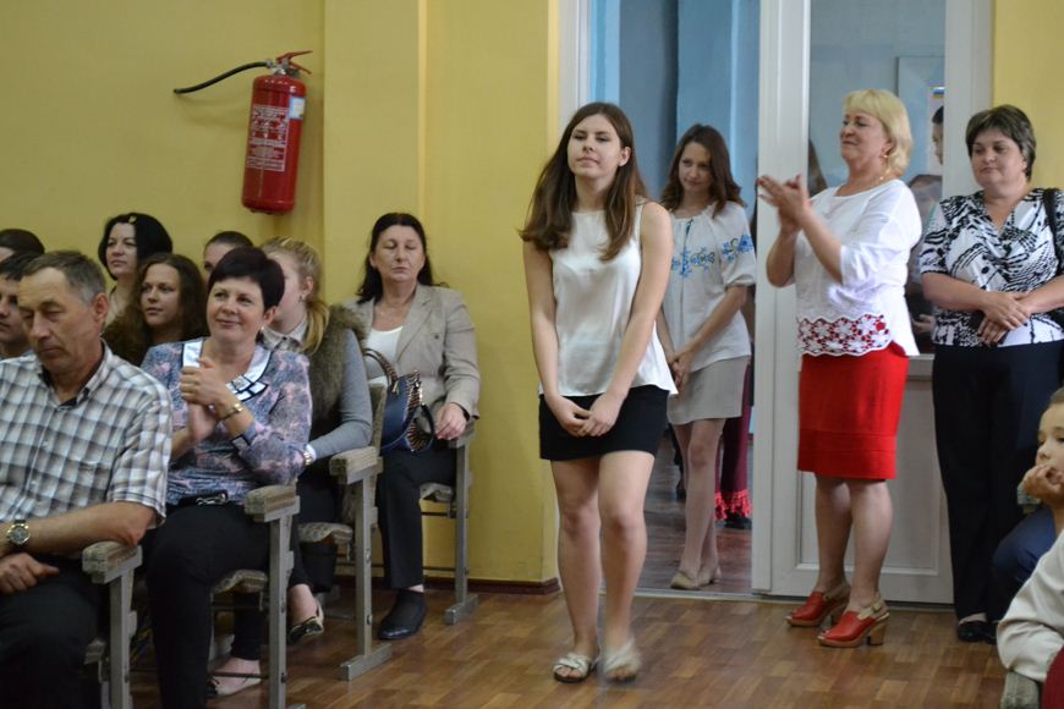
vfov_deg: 16.6
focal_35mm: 82
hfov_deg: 24.6
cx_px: 532
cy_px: 354
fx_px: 2438
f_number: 5.6
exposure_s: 1/30
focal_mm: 55
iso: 3200
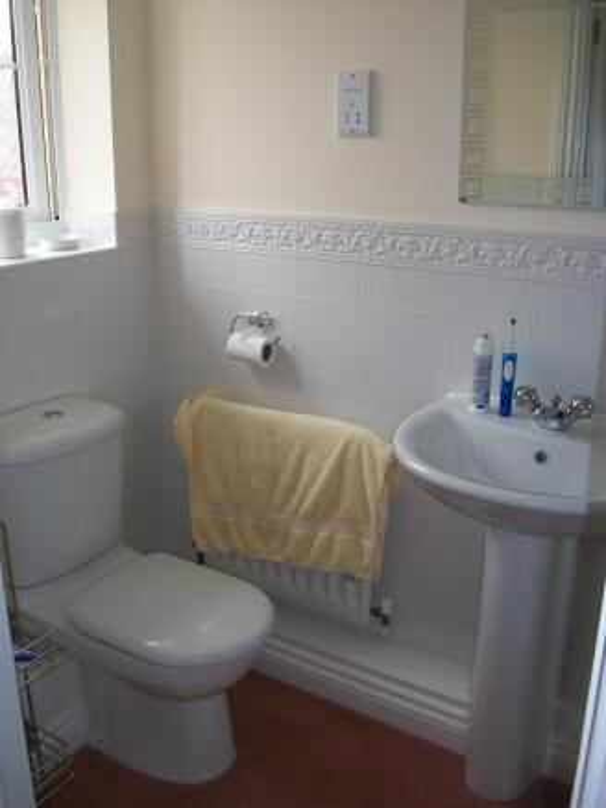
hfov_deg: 41.8
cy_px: 404
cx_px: 303
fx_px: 793
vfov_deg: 53.9
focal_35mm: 34
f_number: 2.8
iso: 80
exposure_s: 1/60
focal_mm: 5.7
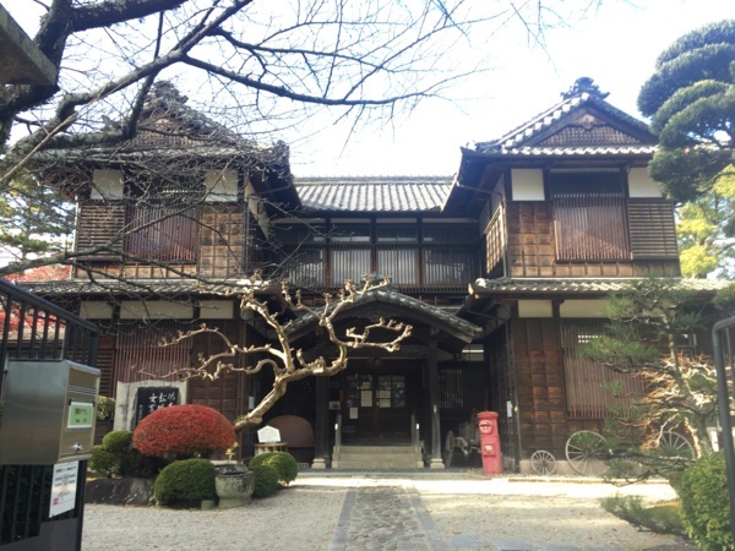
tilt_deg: +12.3
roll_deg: -0.4
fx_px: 616
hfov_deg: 61.7
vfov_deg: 48.2
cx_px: 368
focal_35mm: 29
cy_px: 276
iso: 32
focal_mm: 4.15
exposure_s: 1/146
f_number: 2.2
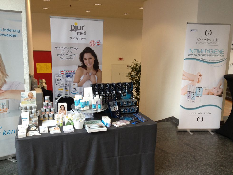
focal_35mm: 35
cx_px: 116
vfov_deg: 40.7
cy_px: 88
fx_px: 236
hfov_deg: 52.6
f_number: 2.4
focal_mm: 4.28
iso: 64
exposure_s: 1/30
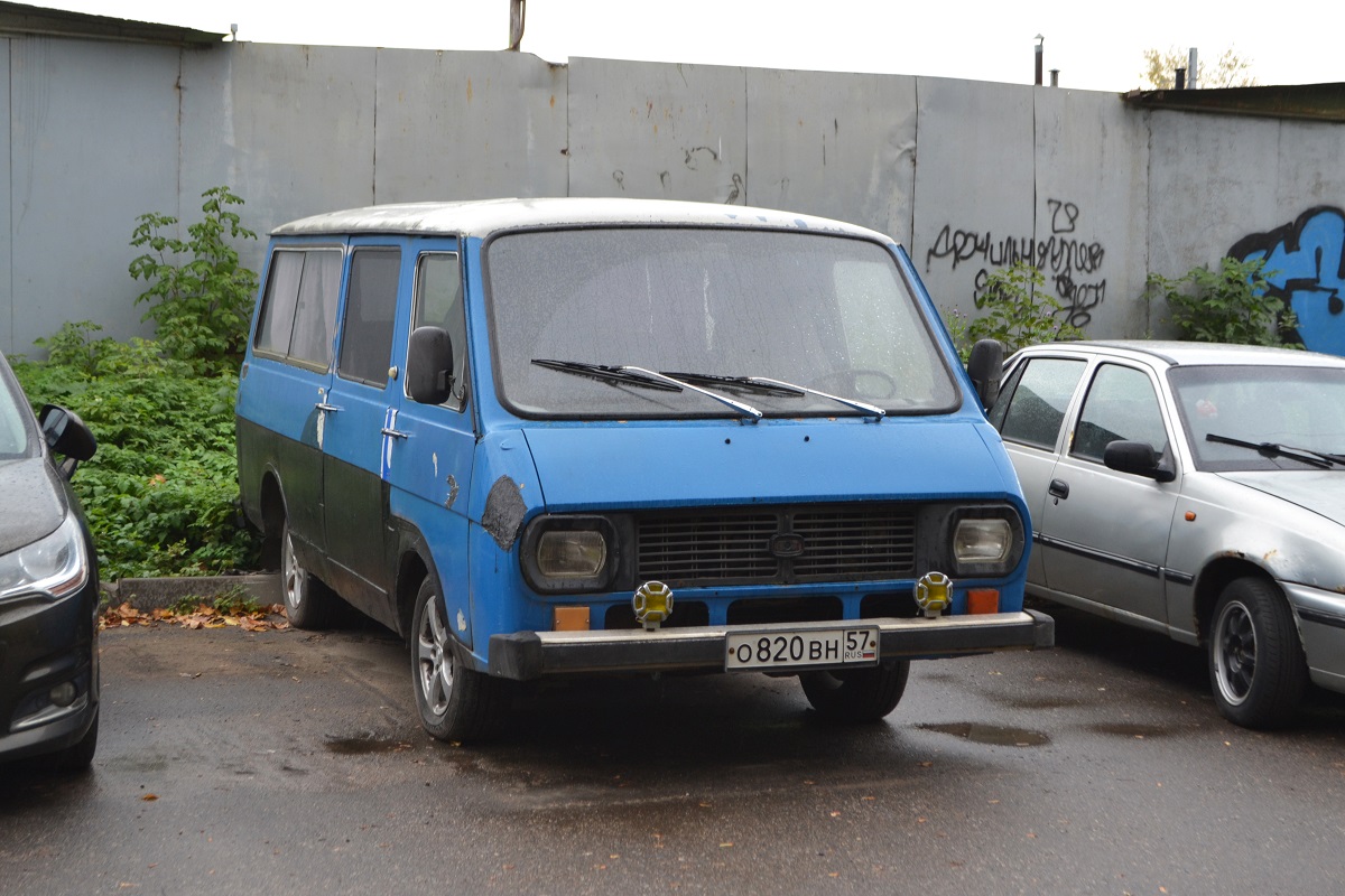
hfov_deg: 35.1
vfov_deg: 23.8
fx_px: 2129
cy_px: 448
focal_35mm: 57
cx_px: 672
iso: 320
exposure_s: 1/125
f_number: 5.6
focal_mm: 38
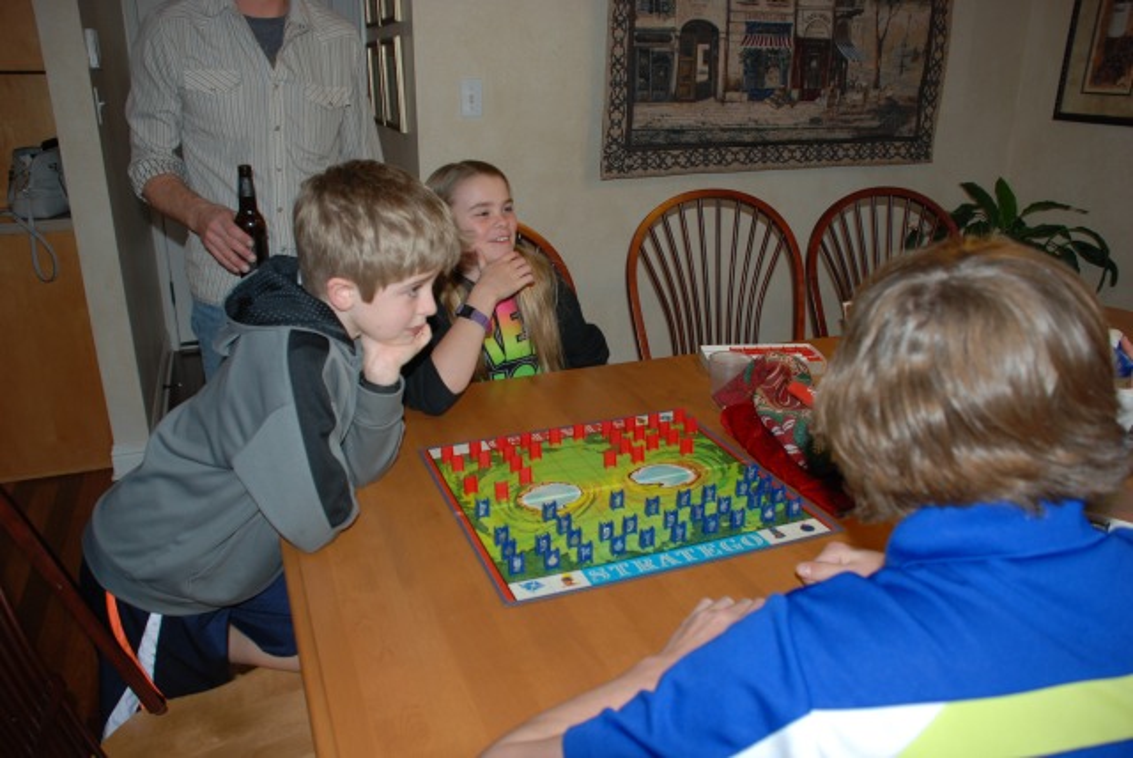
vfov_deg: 43.7
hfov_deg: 61.9
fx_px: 945
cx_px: 566
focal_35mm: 30
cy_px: 379
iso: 200
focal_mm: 20
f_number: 3.8
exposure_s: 1/60
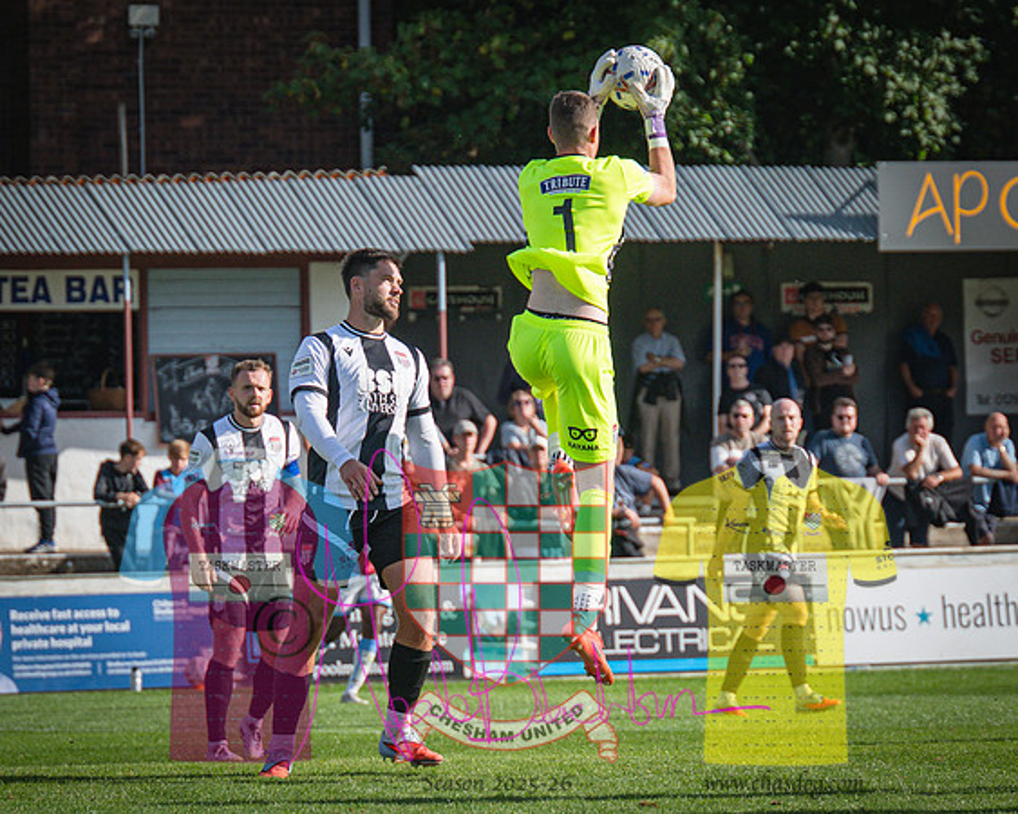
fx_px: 9400
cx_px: 396
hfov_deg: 6.2
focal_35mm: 312
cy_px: 393
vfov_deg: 5.0
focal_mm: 115
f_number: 4
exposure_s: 1/2000
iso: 200
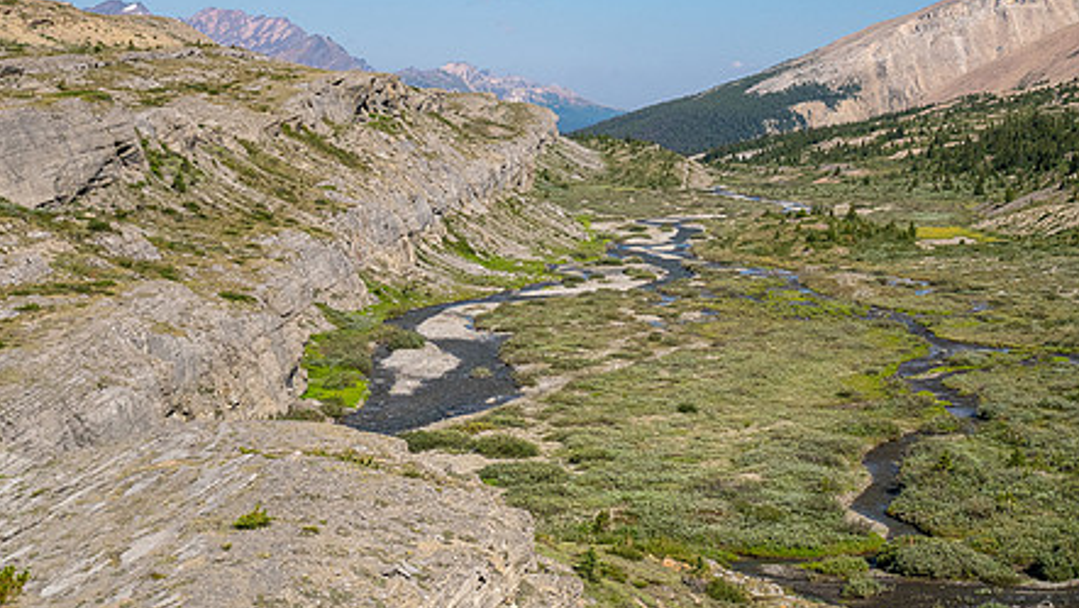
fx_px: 2290
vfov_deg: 15.1
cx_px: 627
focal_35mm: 80
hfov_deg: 26.5
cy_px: 206
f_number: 8
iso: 200
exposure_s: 1/250
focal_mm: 28
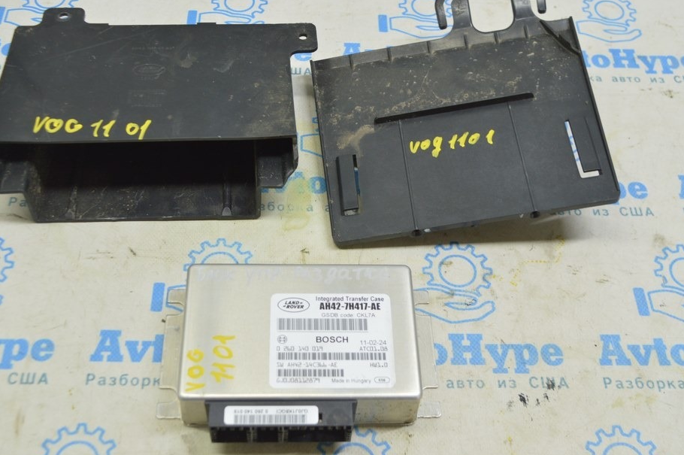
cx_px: 312
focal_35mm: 46
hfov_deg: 43.1
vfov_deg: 29.5
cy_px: 212
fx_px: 865
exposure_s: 1/20
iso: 400
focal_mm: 27
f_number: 5.6
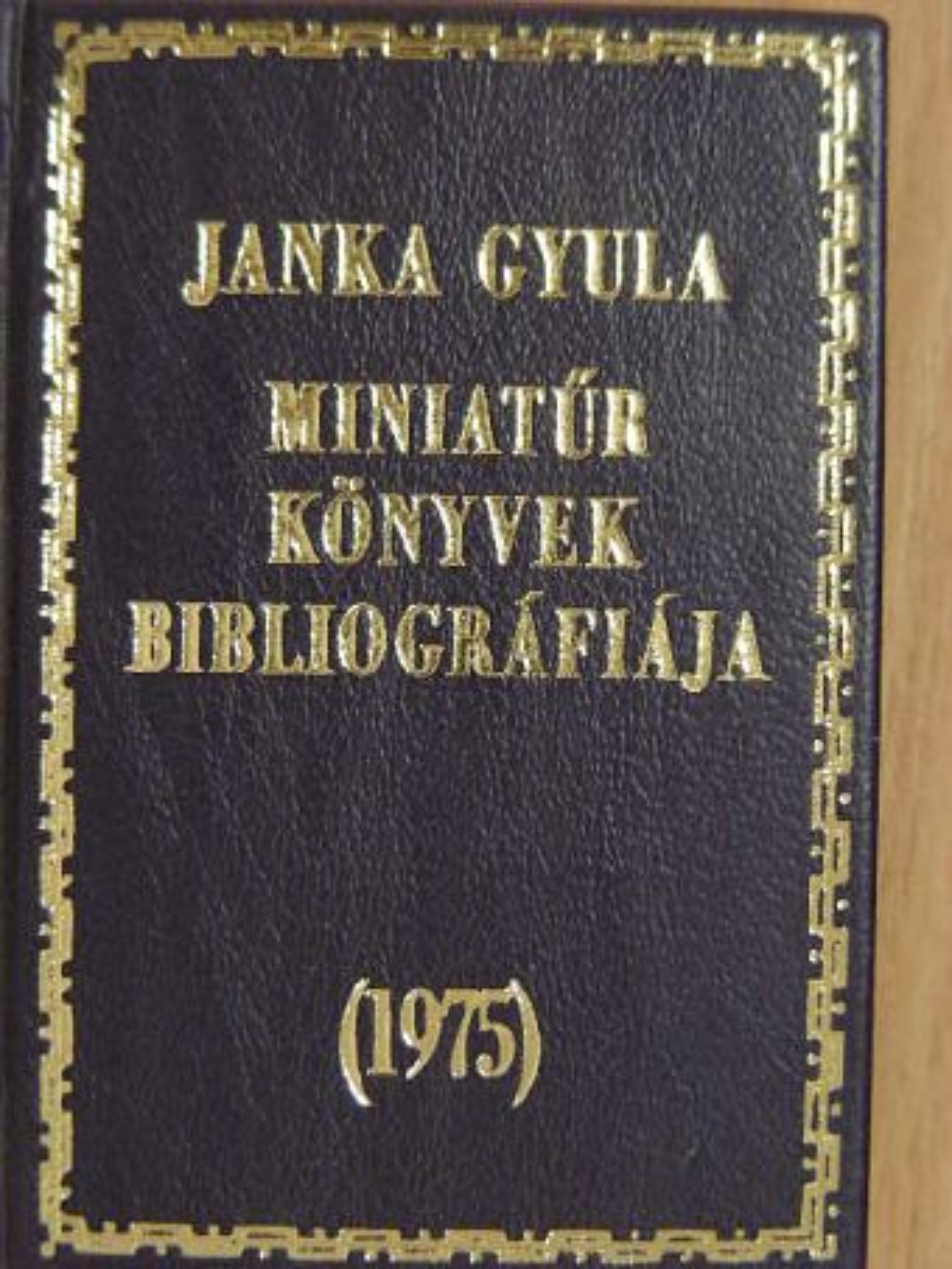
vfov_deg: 22.5
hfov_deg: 17.0
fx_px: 3189
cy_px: 634
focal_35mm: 87
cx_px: 476
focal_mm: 14.6
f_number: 3.5
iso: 200
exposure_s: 1/16.5
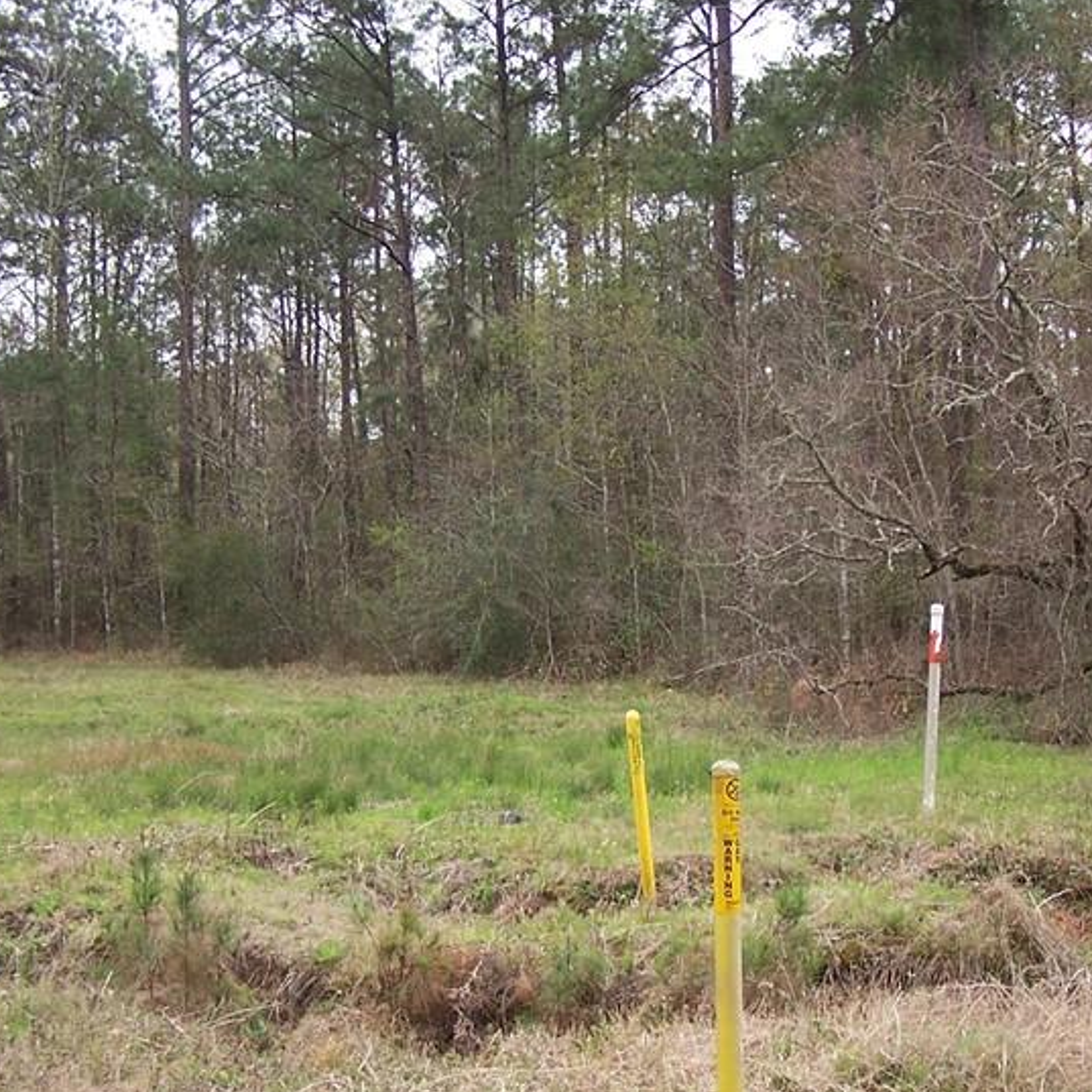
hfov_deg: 26.8
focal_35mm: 64
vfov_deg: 26.8
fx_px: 2284
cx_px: 687
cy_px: 663
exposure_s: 1/180
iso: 80
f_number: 2.8
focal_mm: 6.3
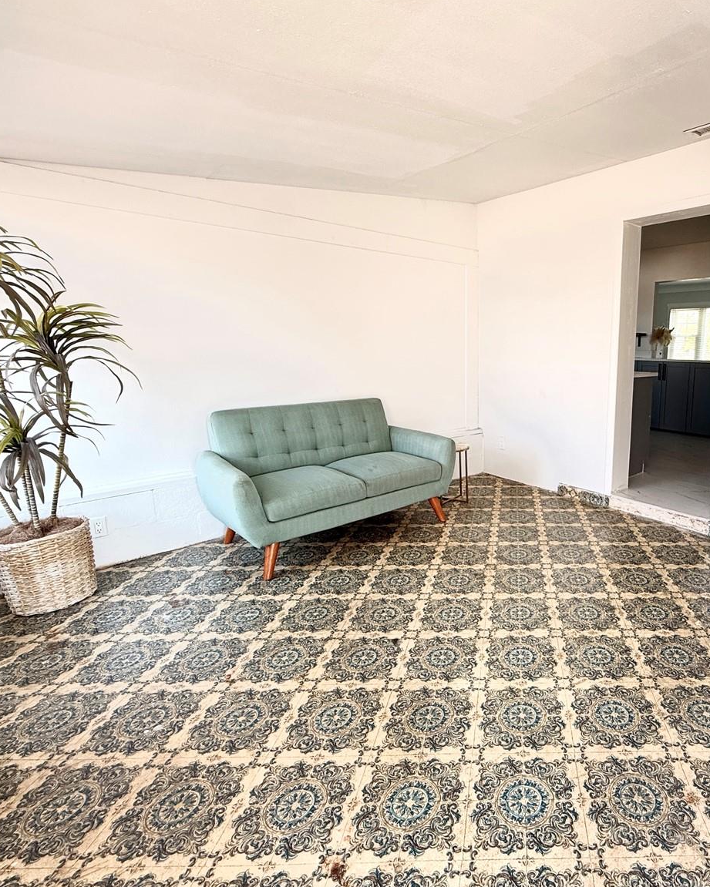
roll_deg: -0.5
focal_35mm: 19
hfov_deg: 66.9
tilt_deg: -8.1
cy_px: 429
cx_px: 522
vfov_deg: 83.3
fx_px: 499
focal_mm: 2.22
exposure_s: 1/99
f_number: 2.2
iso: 80
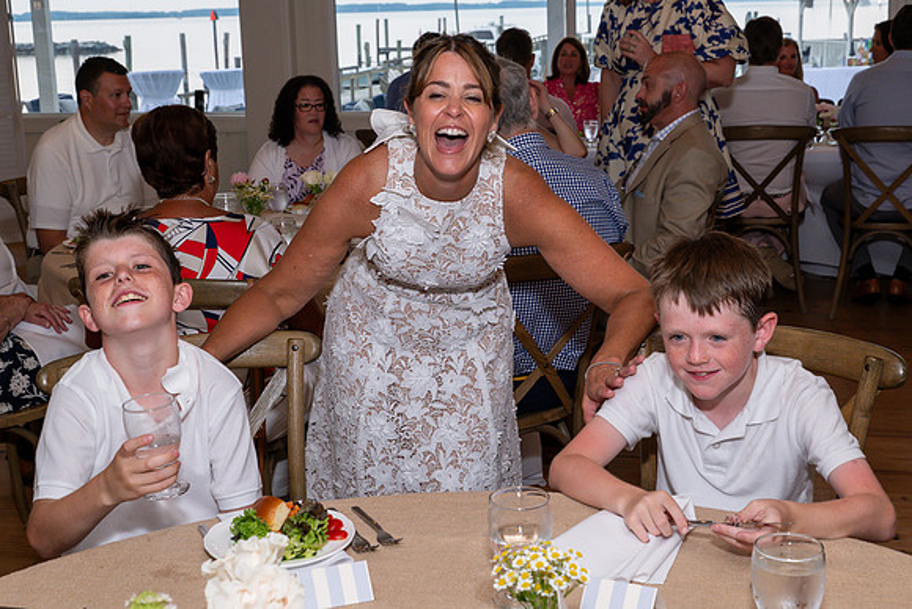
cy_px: 301
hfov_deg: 40.1
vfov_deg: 27.4
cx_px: 447
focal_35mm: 49
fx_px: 1249
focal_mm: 40
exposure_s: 1/250
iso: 500
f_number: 8
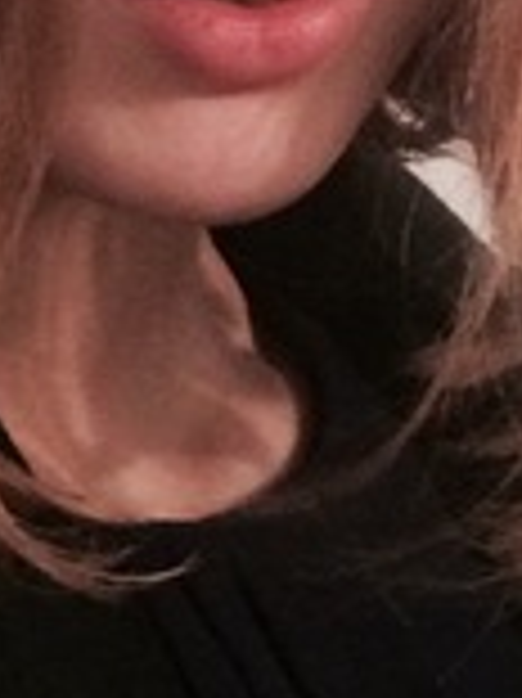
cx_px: 252
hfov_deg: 9.0
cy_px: 25
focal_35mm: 165
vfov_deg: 11.9
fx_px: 3322
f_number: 2.2
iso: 320
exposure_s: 1/30
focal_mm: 4.12
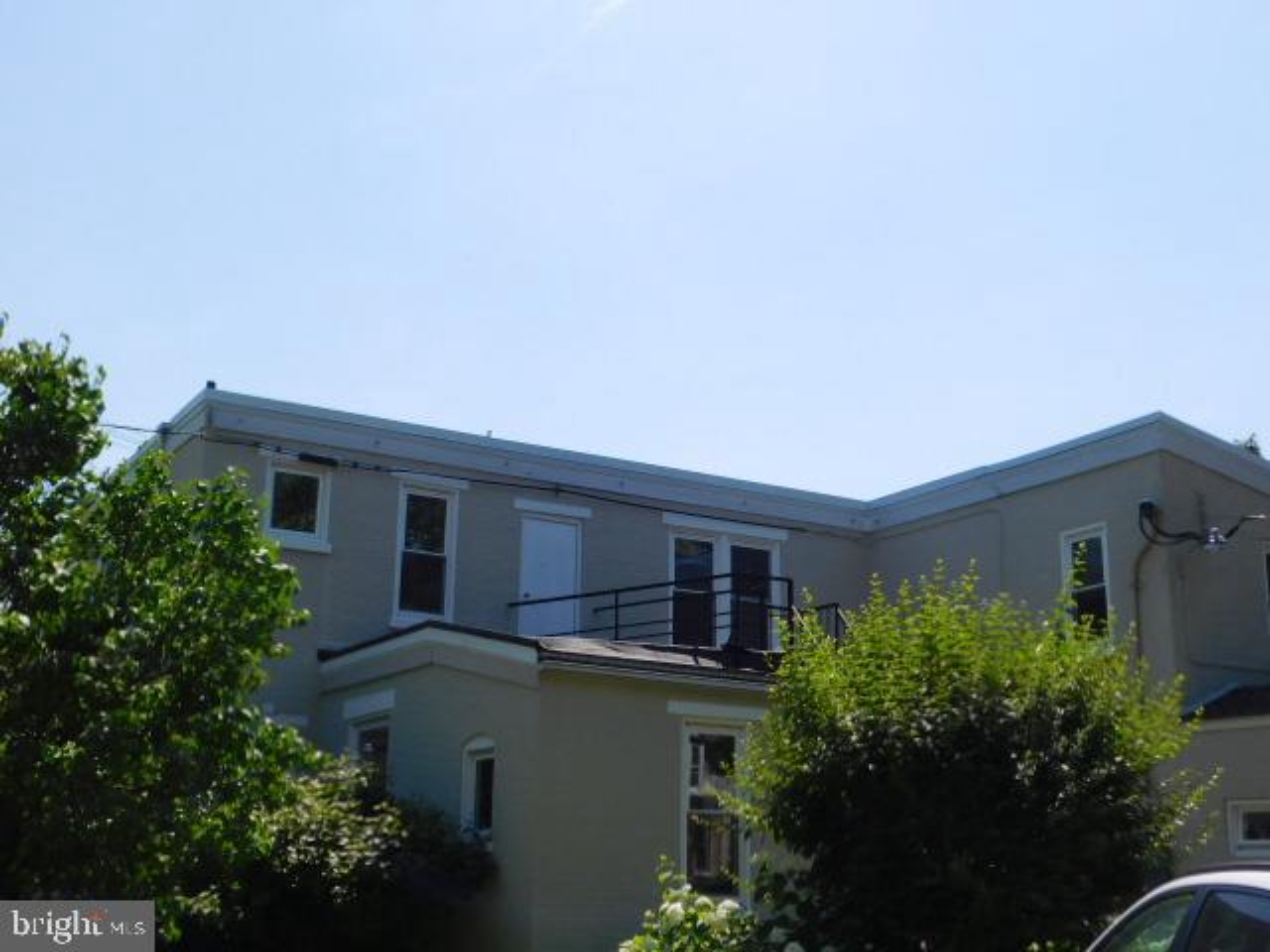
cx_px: 635
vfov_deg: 32.2
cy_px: 476
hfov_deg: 42.1
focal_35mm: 45
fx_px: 1651
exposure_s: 1/1250
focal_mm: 8
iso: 125
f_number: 3.7
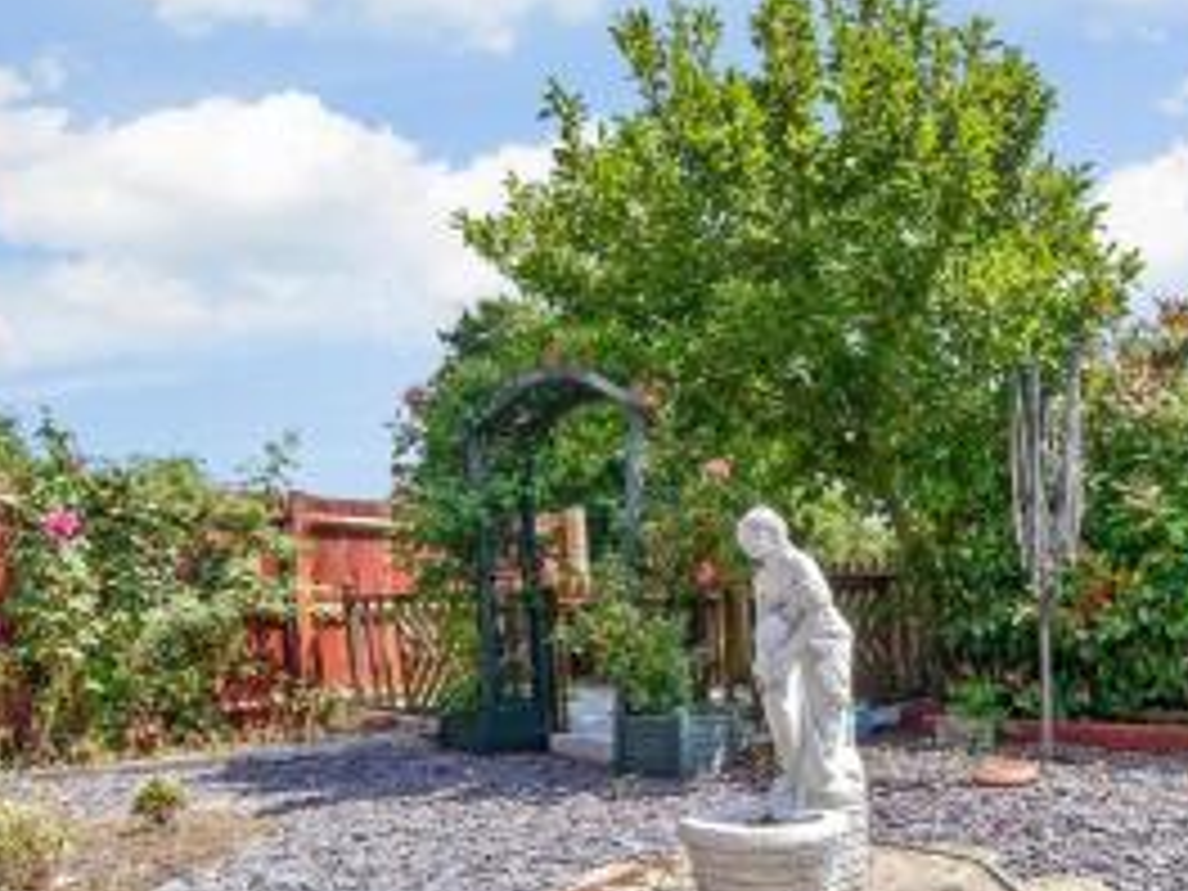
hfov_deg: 65.1
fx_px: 892
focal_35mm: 26
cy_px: 596
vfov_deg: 52.0
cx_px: 814
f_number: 8
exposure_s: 1/400
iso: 160
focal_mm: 10
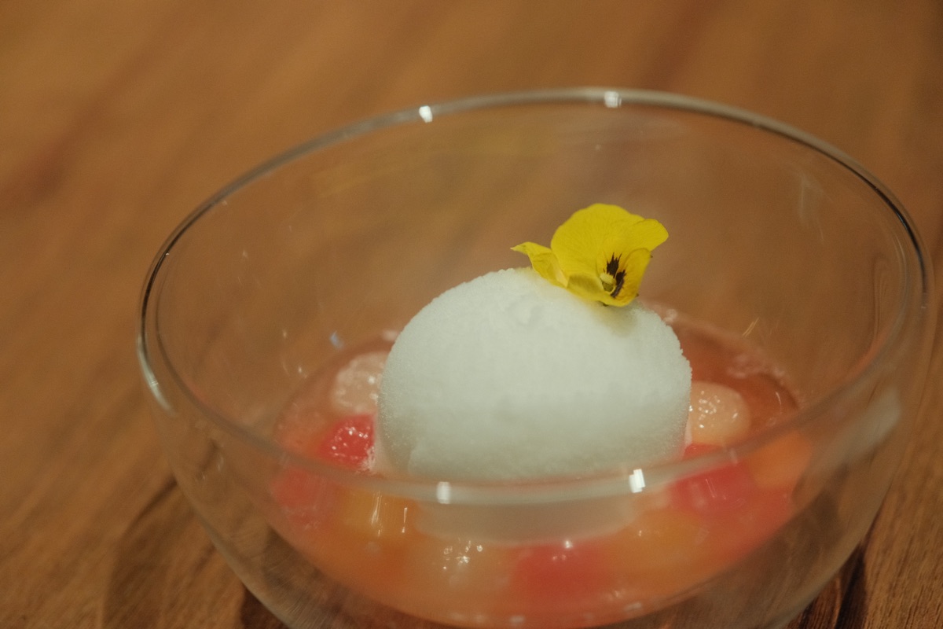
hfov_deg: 24.5
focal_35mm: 83
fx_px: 2174
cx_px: 472
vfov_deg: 16.5
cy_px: 314
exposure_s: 1/60
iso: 1600
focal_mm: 55
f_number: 3.2
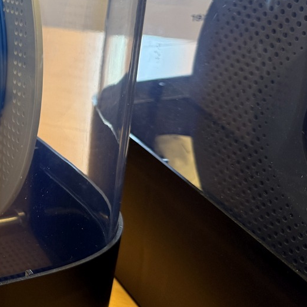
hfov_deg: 22.9
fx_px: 652
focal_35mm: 65
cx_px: -117
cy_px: 75
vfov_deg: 26.1
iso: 200
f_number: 1.78
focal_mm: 6.76
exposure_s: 1/50
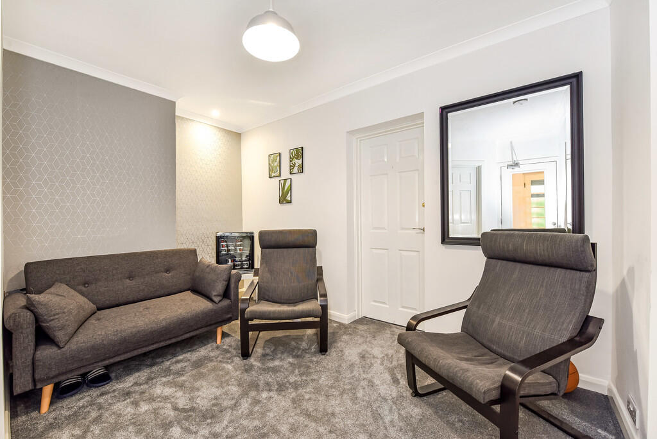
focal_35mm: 14
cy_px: 220
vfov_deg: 81.3
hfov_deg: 104.2
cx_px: 328
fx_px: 256
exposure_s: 1/10
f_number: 8
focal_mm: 14
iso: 400
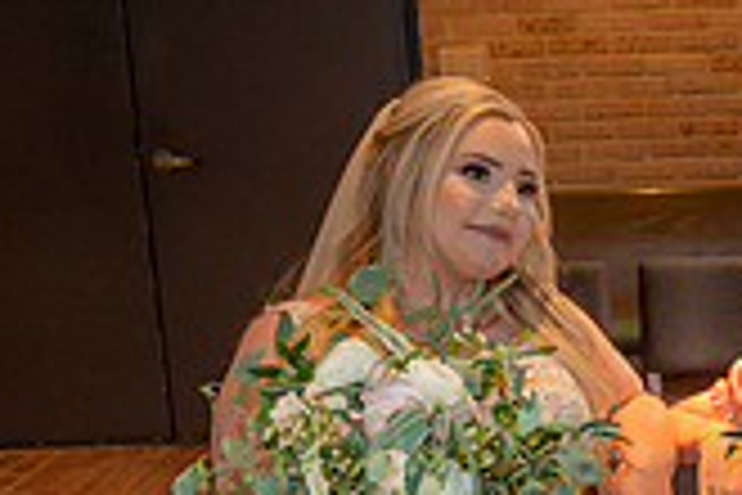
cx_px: 782
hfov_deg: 18.2
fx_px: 2246
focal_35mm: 109
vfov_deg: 12.1
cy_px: 688
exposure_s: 1/125
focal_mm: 31
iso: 1250
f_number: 5
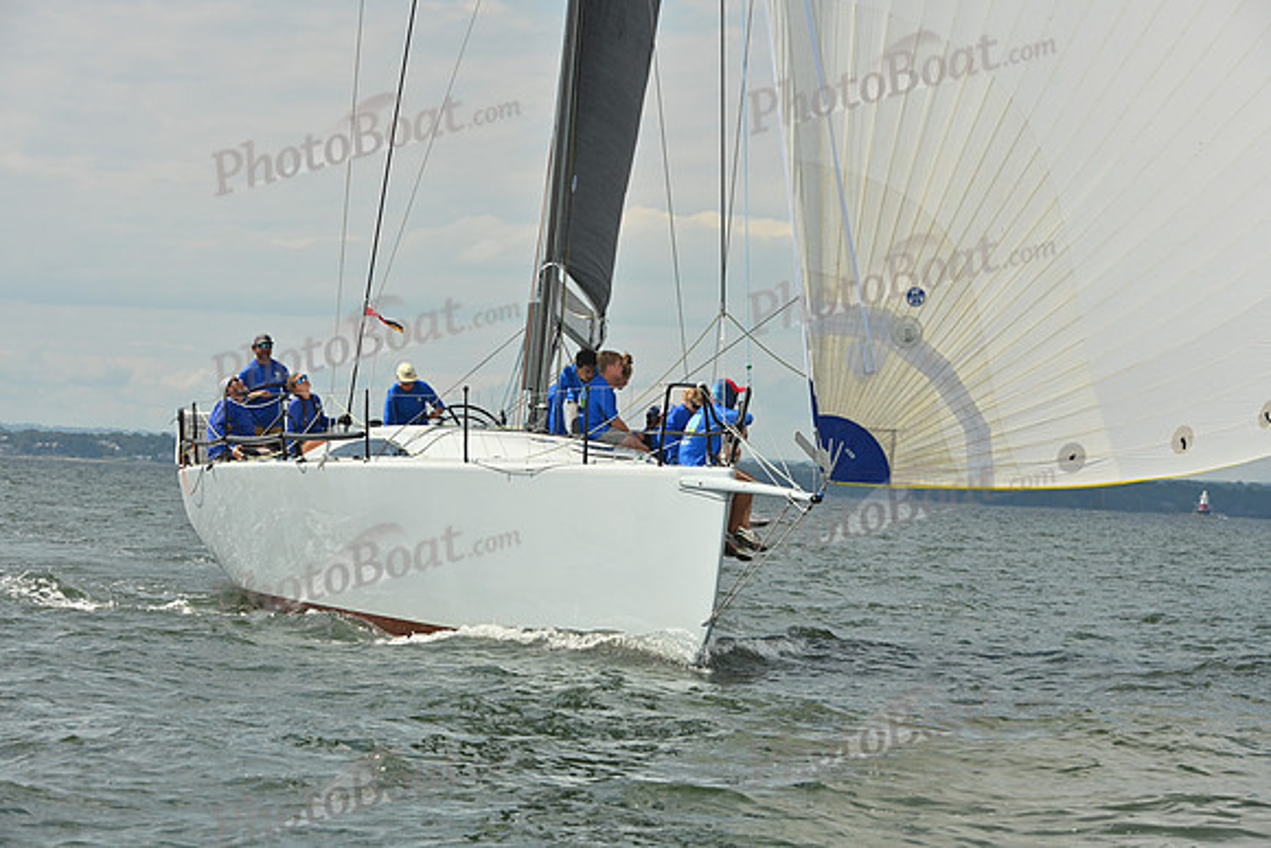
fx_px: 4767
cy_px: 424
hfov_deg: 15.2
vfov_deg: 10.2
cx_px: 636
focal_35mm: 135
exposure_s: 1/1250
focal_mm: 135
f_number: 9
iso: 320
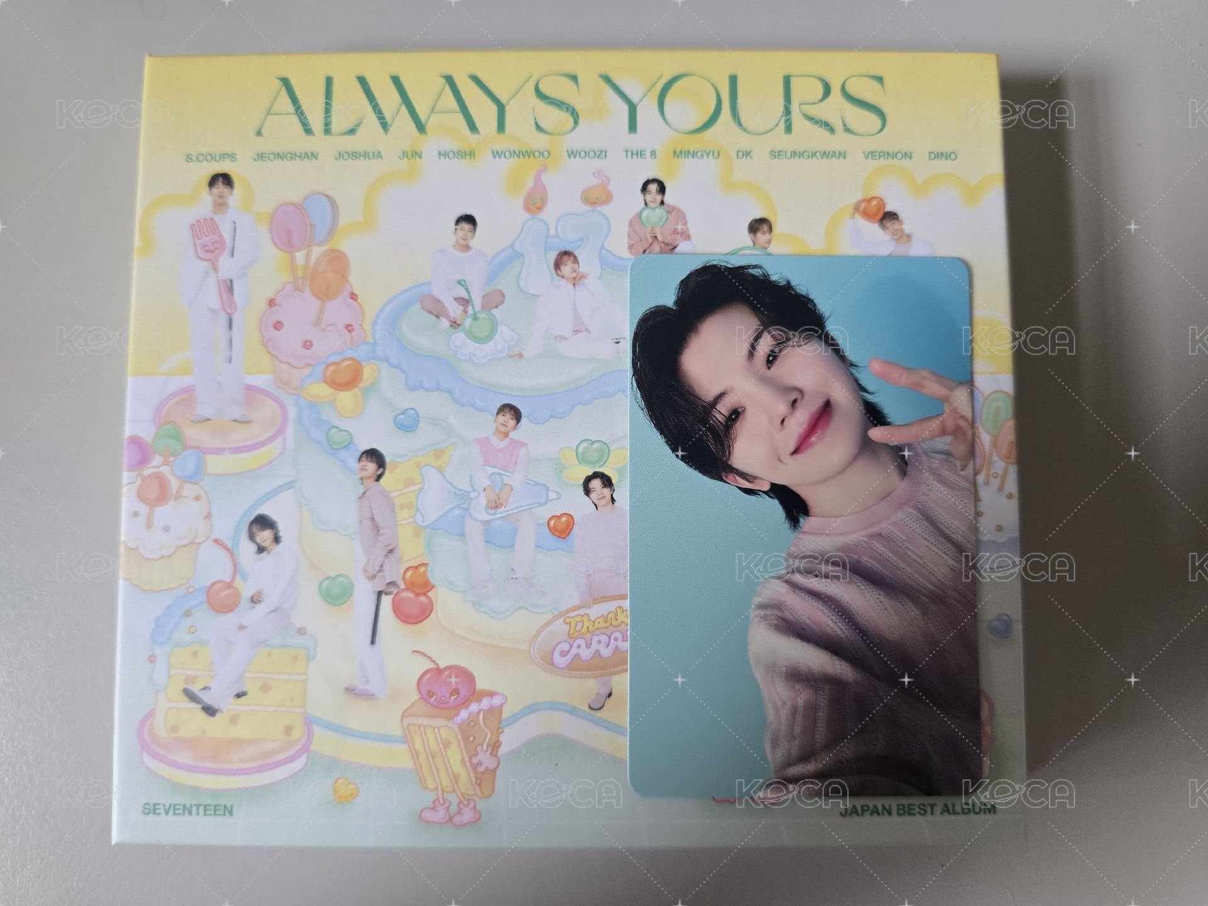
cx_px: 604
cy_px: 453
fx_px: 803
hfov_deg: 73.9
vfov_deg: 58.9
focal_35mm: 23
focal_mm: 6.3
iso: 320
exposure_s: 1/34
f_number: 1.7
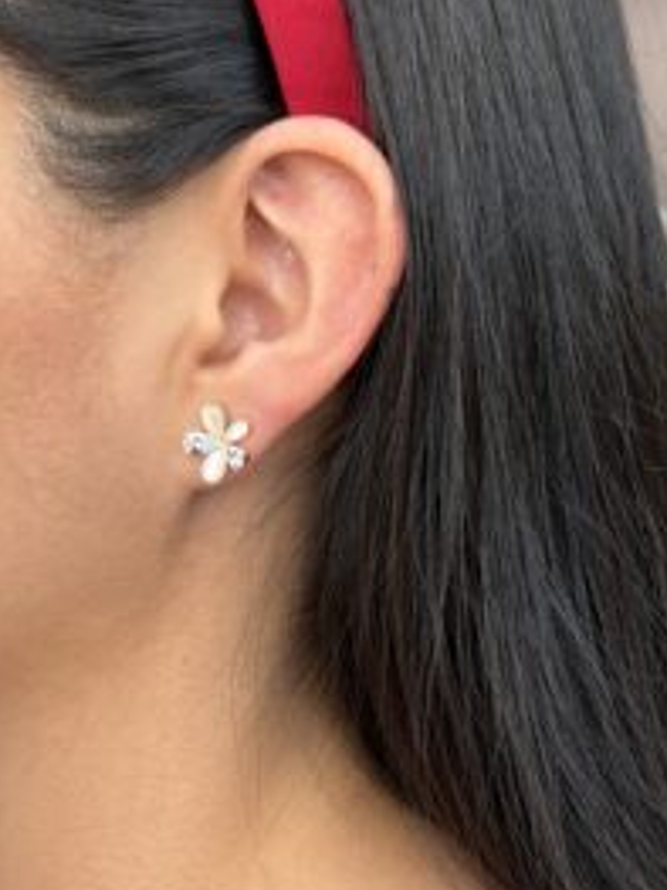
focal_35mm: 73
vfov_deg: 26.7
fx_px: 1877
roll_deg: +0.5
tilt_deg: -8.0
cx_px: 230
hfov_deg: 20.1
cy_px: 450
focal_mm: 6.76
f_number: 1.78
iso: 50
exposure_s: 1/223
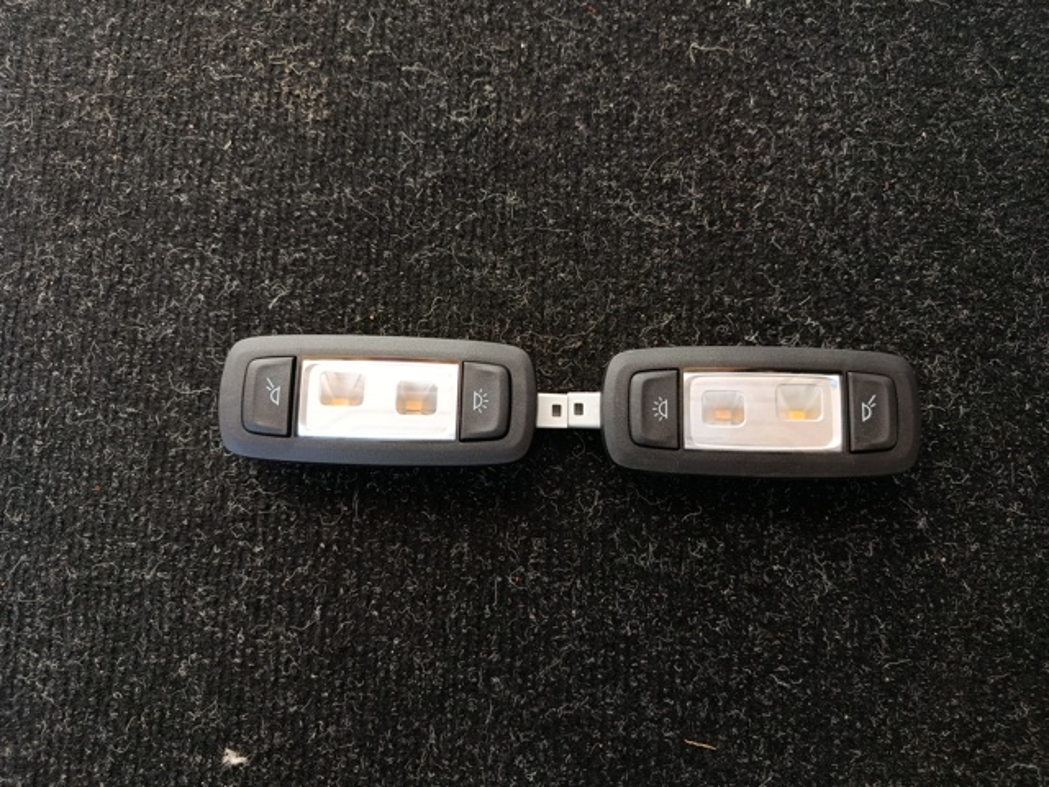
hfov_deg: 71.6
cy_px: 394
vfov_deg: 56.8
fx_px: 727
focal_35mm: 24
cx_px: 524
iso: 66
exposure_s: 1/100
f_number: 1.7
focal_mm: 5.24
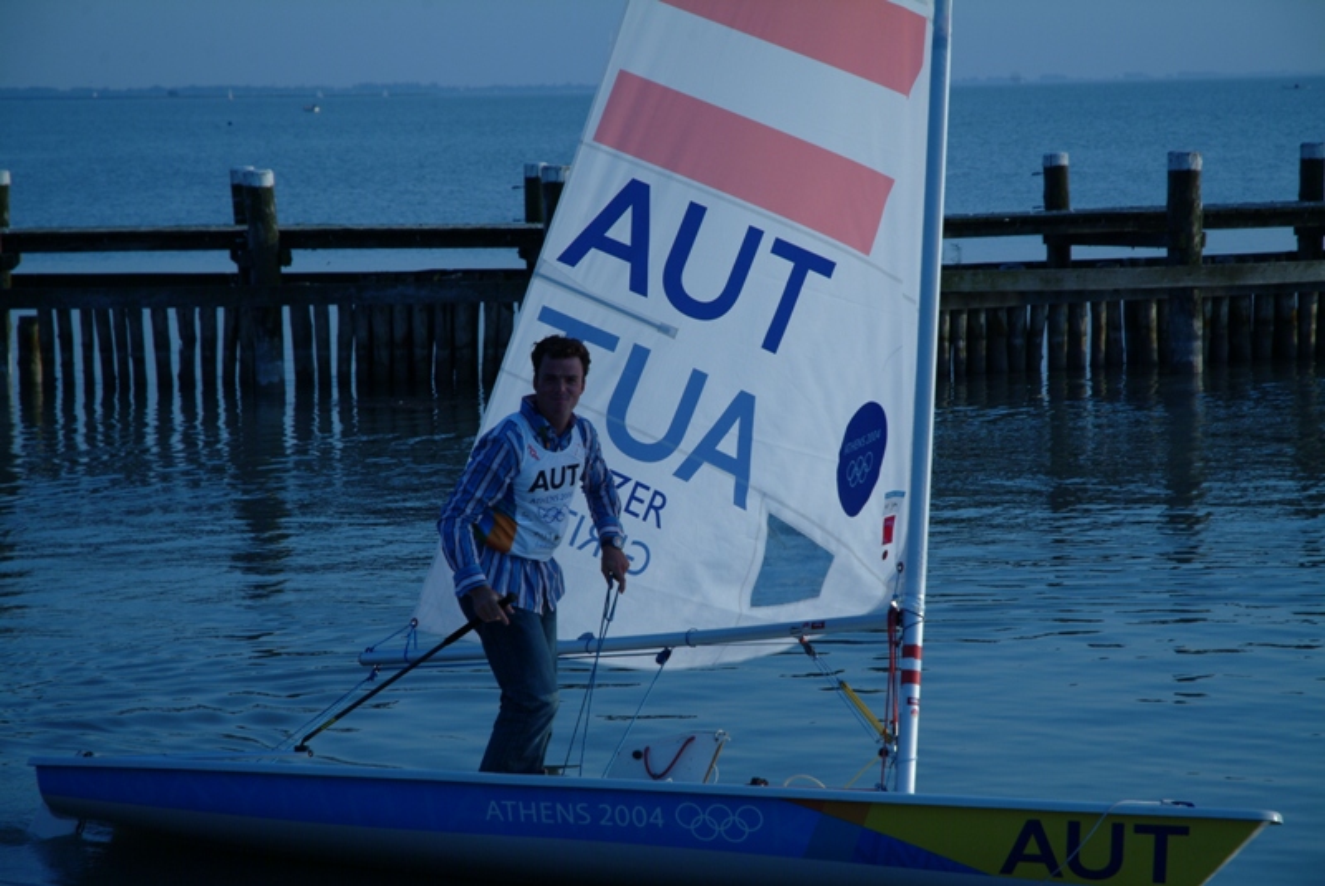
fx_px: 3868
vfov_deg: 13.1
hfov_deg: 19.4
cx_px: 662
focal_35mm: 105
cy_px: 443
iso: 100
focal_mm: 70
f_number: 5.6
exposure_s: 1/750
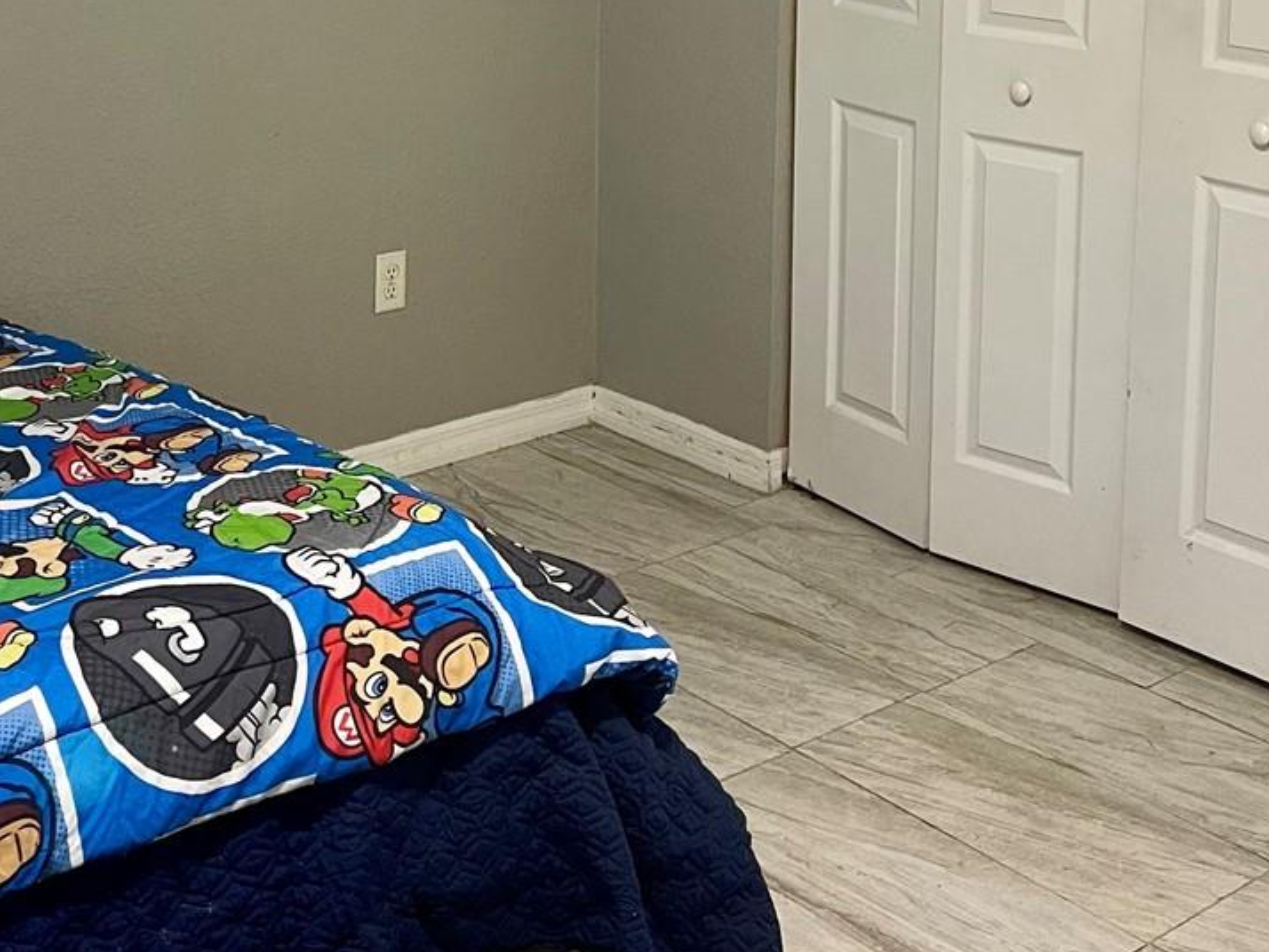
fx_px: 2054
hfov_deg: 33.7
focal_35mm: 56
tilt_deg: -6.2
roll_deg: -0.1
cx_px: 339
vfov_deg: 24.4
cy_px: -92
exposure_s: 1/60
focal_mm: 5.1
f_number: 1.6
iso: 125
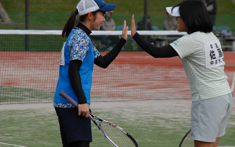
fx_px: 1967
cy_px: 70
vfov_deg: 4.3
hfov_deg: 6.8
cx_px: 118
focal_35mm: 307
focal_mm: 200
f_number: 8
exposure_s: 1/1000
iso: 400
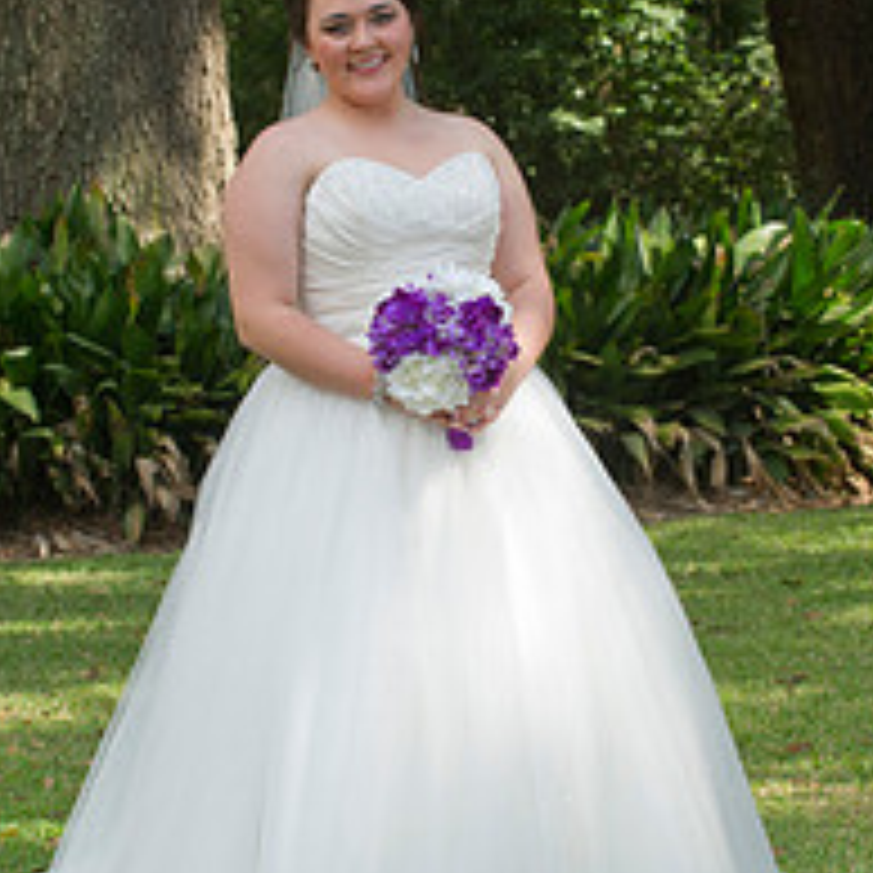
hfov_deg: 9.9
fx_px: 5050
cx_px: 488
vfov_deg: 9.9
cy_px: 374
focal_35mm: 177
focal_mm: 90
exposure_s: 1/125
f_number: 6.3
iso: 320
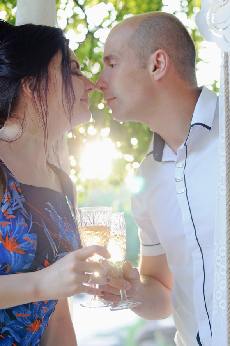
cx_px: 115
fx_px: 720
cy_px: 173
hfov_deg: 18.1
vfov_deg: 27.0
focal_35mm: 75
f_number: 2.8
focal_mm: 50
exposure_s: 1/80
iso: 200
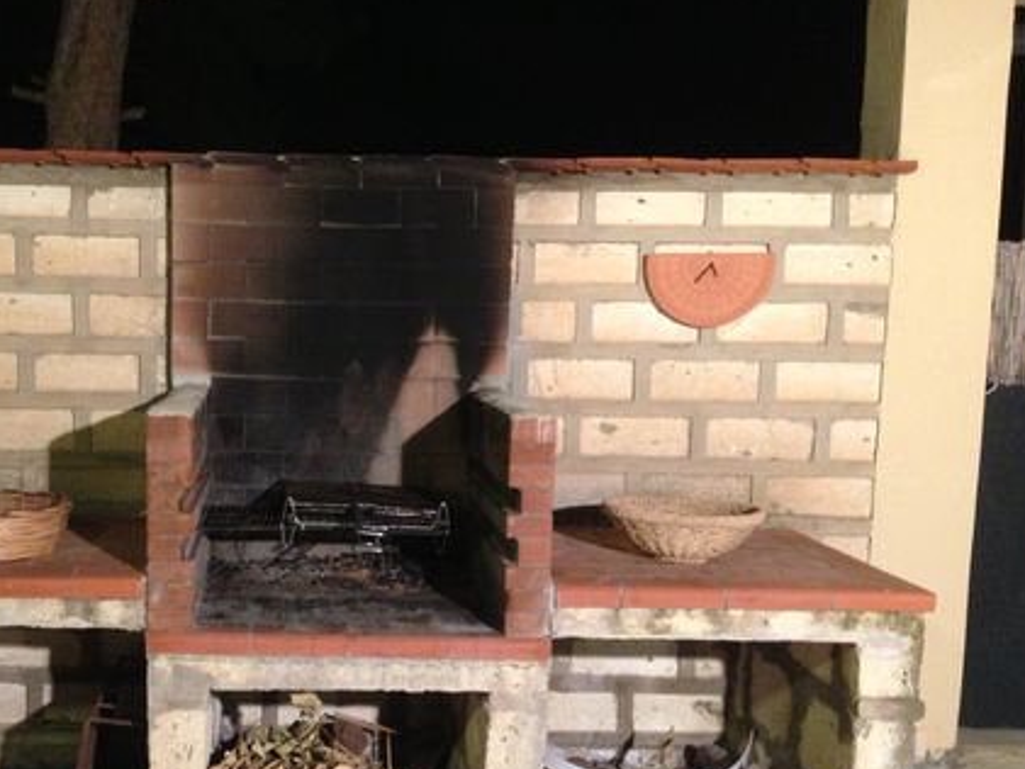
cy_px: 494
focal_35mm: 47
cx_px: 314
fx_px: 1392
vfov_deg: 30.7
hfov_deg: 39.8
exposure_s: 1/17
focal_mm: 4.13
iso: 400
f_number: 2.4
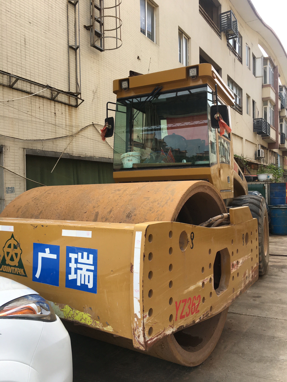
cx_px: 144
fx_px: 321
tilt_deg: -0.6
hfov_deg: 48.2
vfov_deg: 61.7
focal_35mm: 29
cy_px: 191
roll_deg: +0.4
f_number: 2.2
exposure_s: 1/625
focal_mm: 4.15
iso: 25
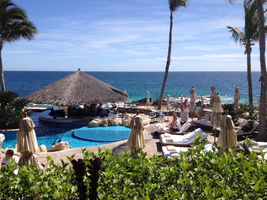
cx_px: 134
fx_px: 255
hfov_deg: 55.4
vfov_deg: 42.9
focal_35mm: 33
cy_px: 100
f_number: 2.4
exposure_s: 1/1938
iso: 50
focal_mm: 4.1
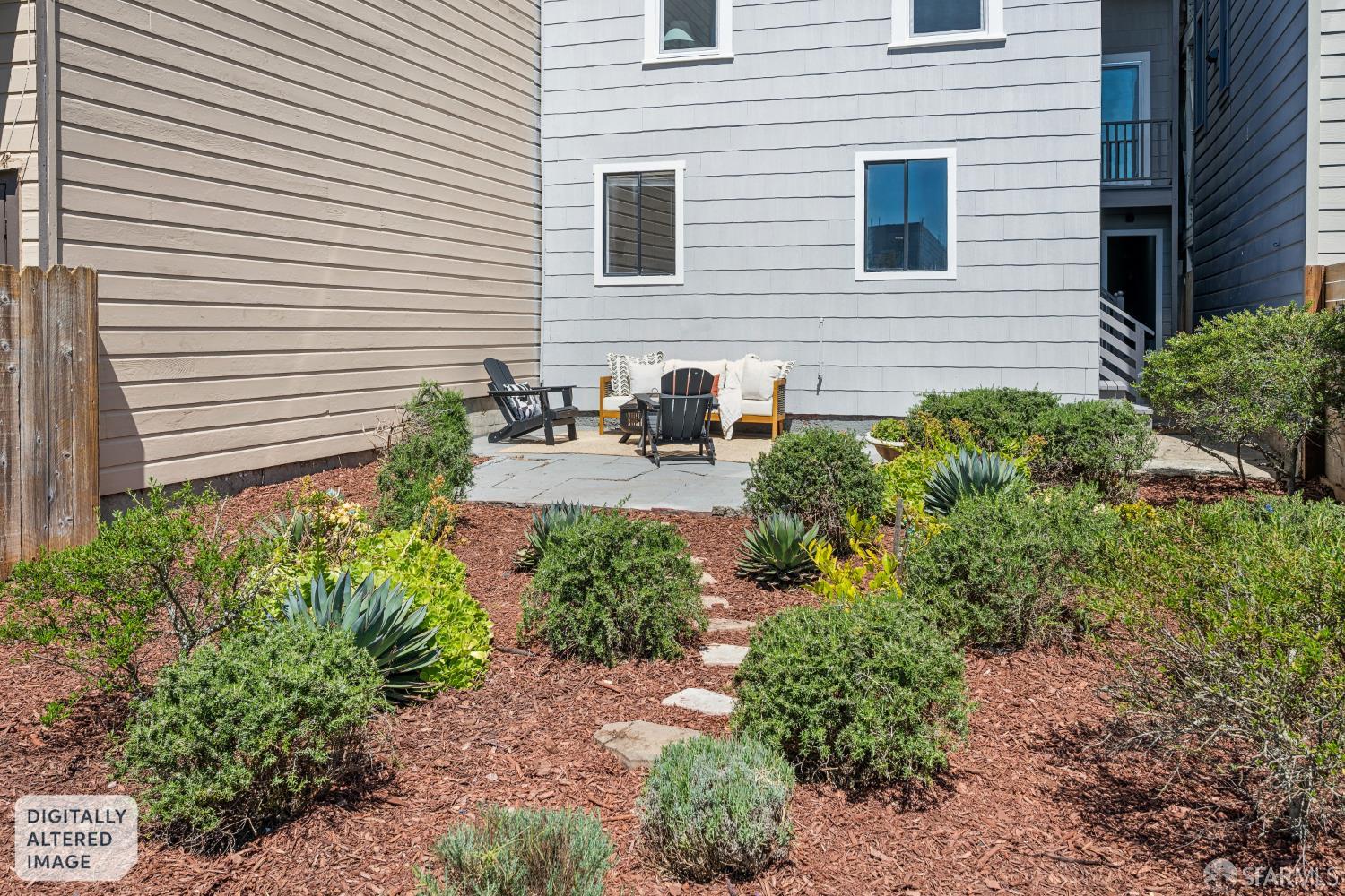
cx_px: 672
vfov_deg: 43.6
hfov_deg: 61.9
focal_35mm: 30
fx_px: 1121
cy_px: 448
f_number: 7.1
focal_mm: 30
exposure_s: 1/200
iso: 100
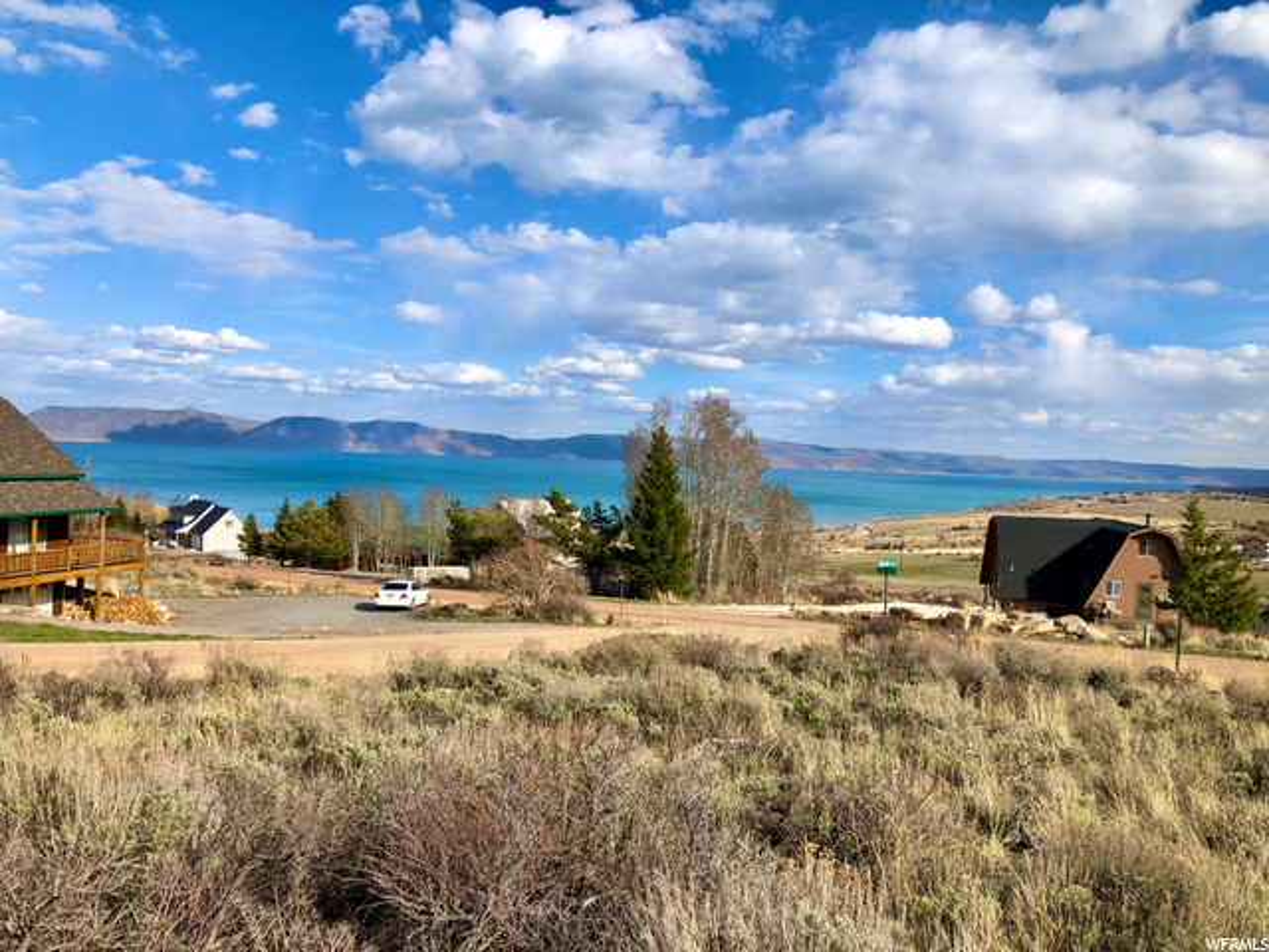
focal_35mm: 28
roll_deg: -1.5
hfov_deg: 63.4
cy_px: 476
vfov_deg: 49.7
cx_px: 634
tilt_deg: -2.1
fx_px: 1026
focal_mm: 4
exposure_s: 1/2433
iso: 20
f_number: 1.8
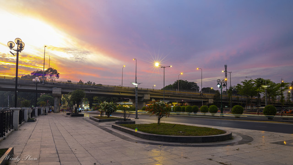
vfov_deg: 45.5
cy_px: 98
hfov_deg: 73.7
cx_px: 146
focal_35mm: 25
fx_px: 195
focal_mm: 24
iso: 31
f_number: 16
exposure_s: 20
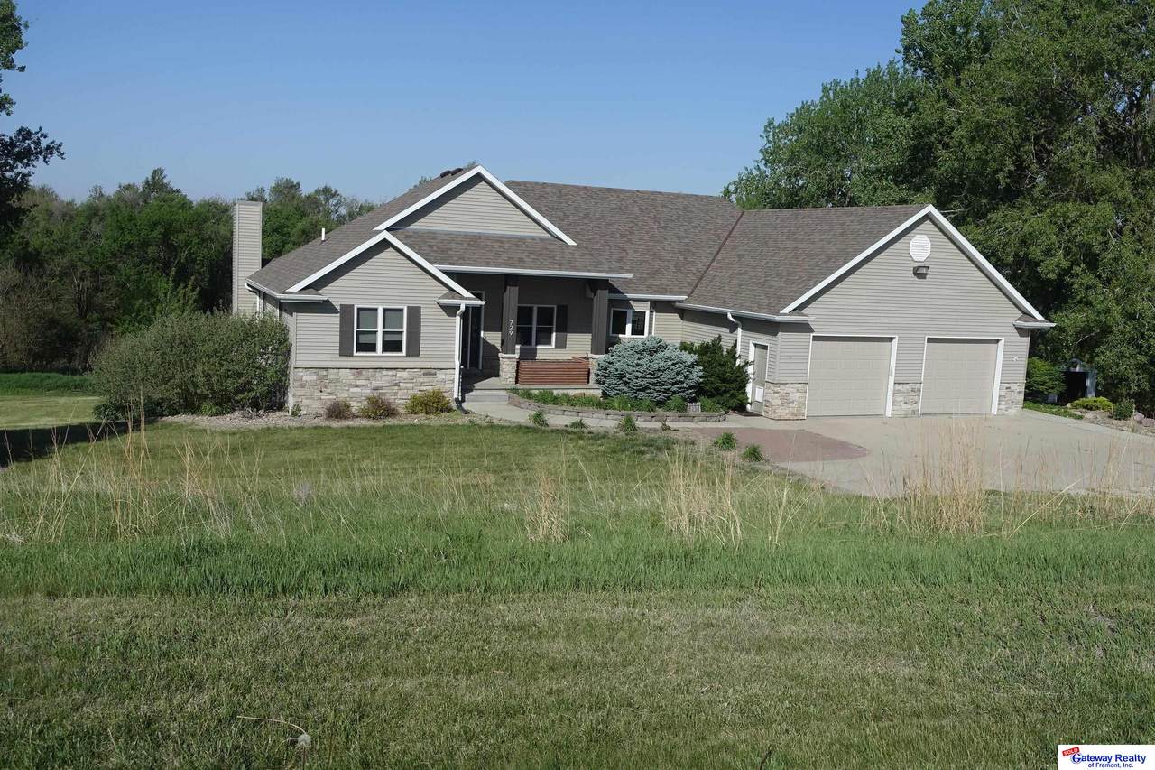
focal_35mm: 31
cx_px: 578
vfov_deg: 42.3
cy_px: 385
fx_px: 994
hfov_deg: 60.3
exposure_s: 1/200
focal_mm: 11.45
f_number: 4
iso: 125
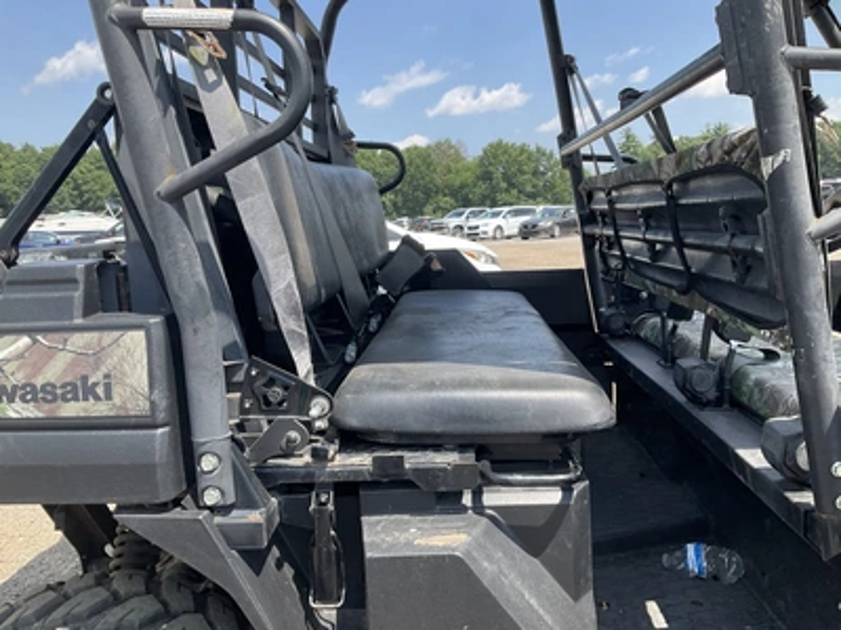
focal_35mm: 29
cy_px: 315
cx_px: 420
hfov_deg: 61.7
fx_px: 705
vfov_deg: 48.2
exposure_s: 1/580
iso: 25
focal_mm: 3
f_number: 1.8
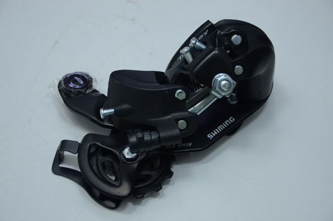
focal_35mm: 87
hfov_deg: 23.4
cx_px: 166
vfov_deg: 15.6
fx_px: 803
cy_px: 110
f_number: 5
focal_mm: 58
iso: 100
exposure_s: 1/40
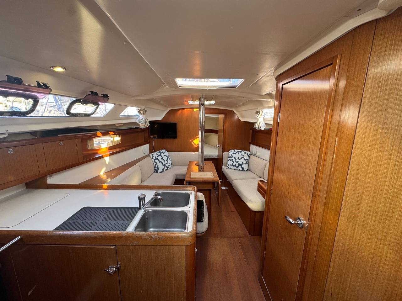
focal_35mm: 14
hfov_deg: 102.1
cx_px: 201
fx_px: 163
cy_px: 150
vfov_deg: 85.7
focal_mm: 2.22
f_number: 2.2
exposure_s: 1/99
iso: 160
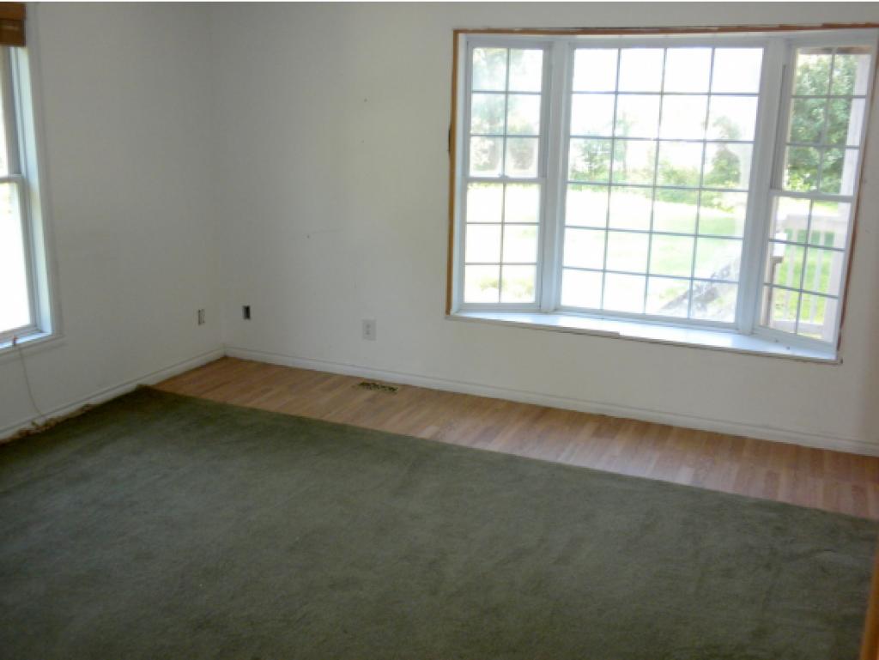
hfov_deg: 50.1
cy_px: 330
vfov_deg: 38.7
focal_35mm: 37
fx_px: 940
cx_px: 440
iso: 199
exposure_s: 1/51.8
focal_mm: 6.6
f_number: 3.5
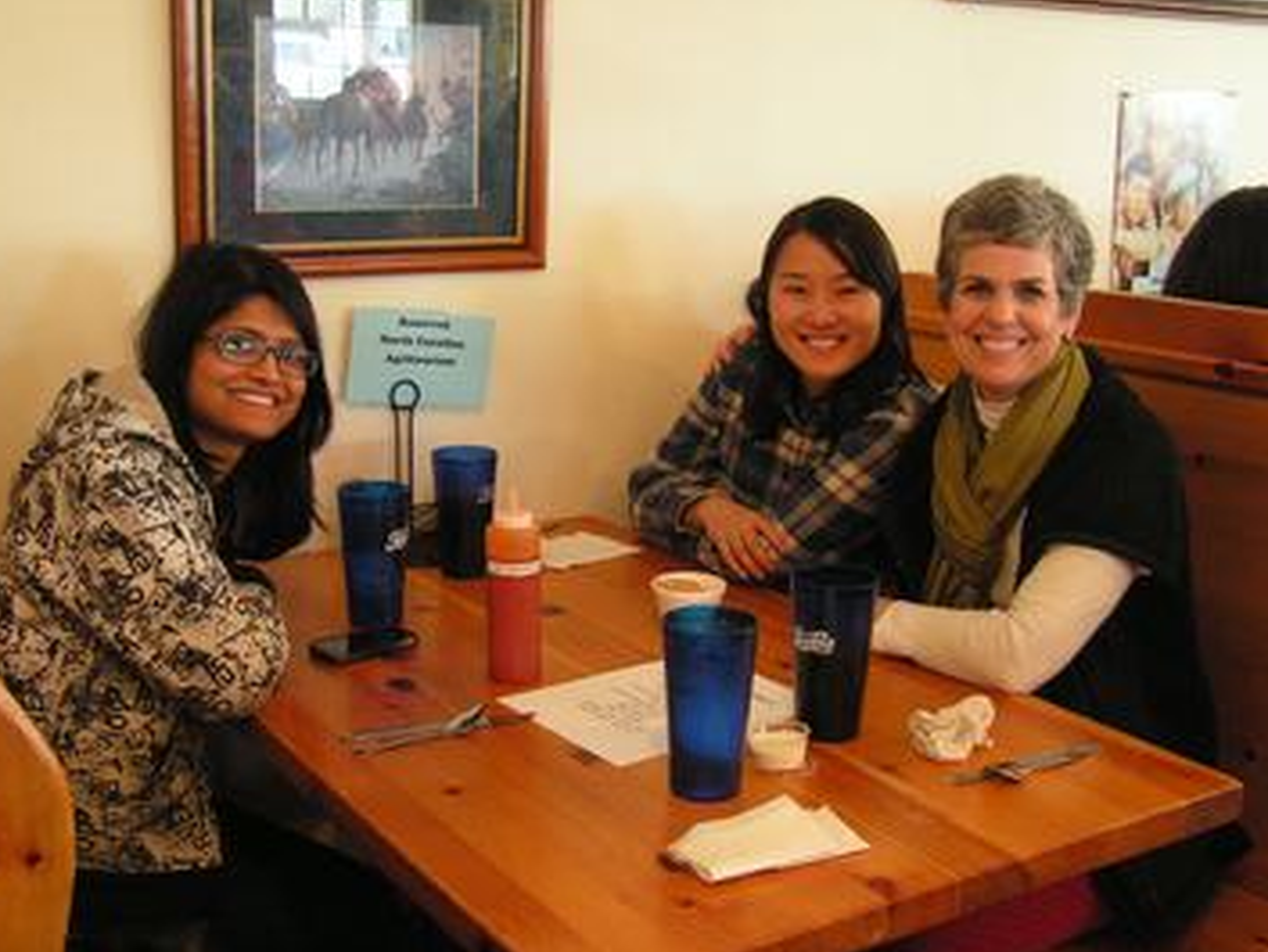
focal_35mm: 43
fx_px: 1576
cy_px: 467
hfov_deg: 43.8
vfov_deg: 33.6
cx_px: 611
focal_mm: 6.3
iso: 200
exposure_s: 1/15
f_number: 2.8
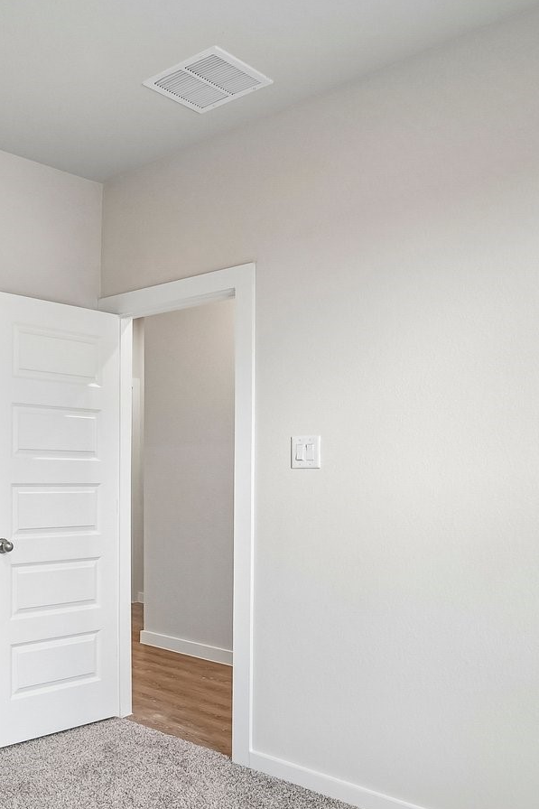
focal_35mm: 32
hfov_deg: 39.0
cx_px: 84
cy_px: 474
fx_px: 719
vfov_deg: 58.4
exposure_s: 1/40
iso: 500
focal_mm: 14
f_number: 8
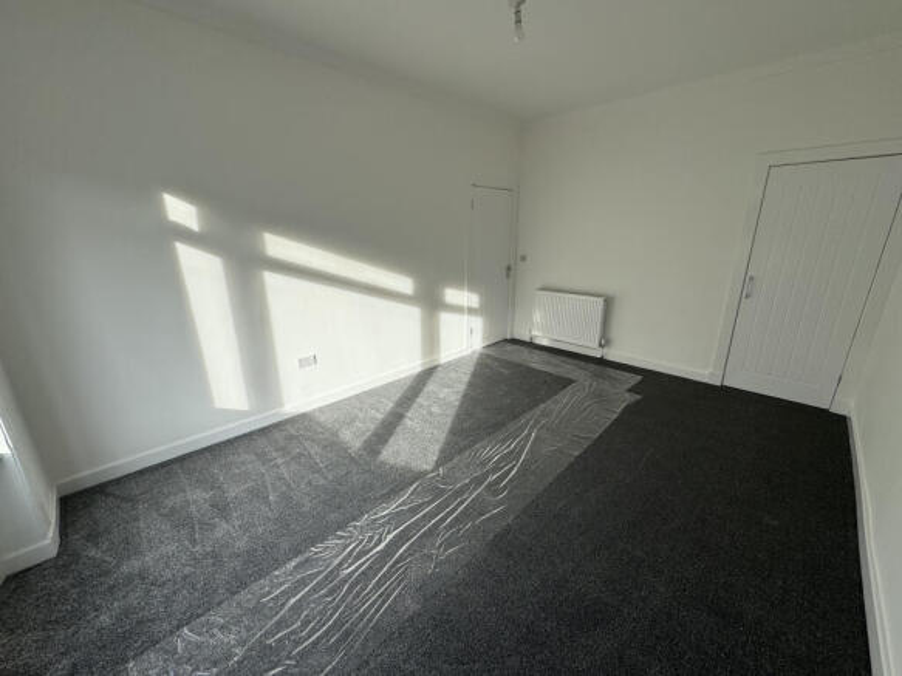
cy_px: 338
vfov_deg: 85.7
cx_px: 451
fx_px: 365
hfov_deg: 102.1
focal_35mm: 14
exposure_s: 1/664
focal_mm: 2.22
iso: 40
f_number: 2.2
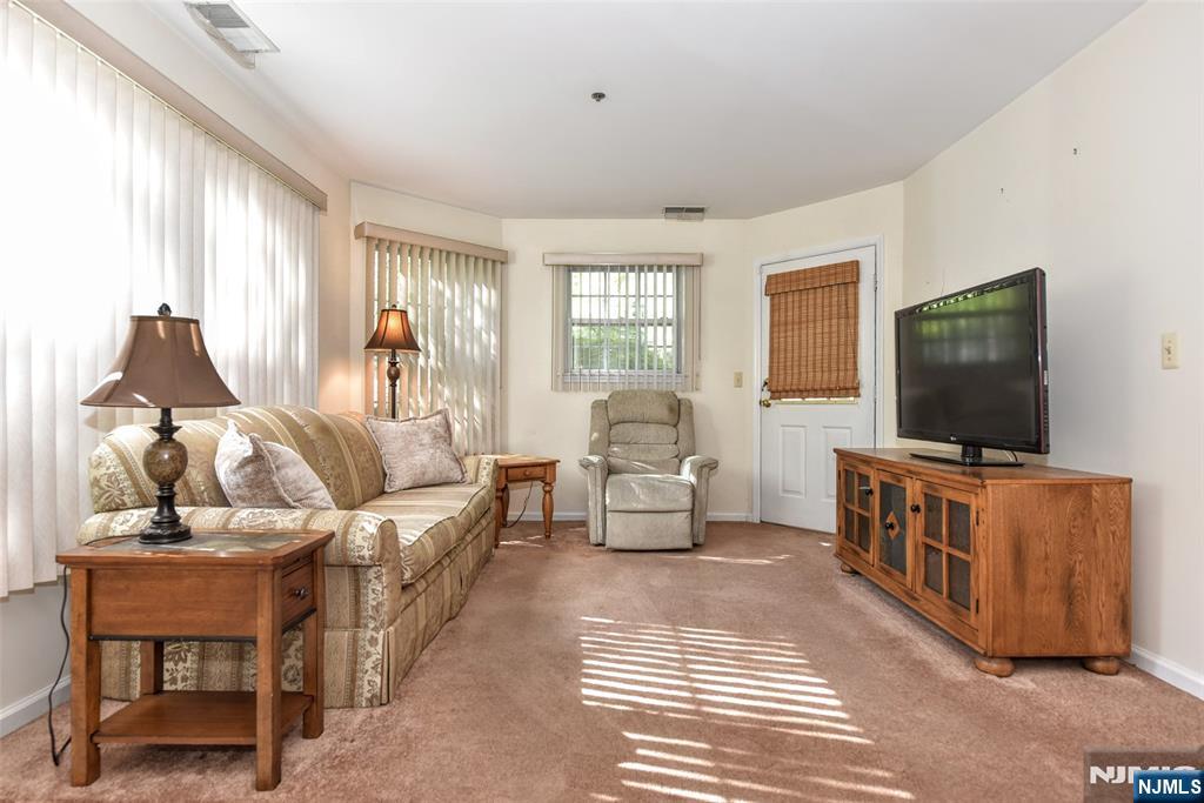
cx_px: 602
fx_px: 635
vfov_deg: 64.6
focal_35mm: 19
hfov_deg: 86.9
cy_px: 402
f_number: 5
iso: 800
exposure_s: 1/100
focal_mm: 19
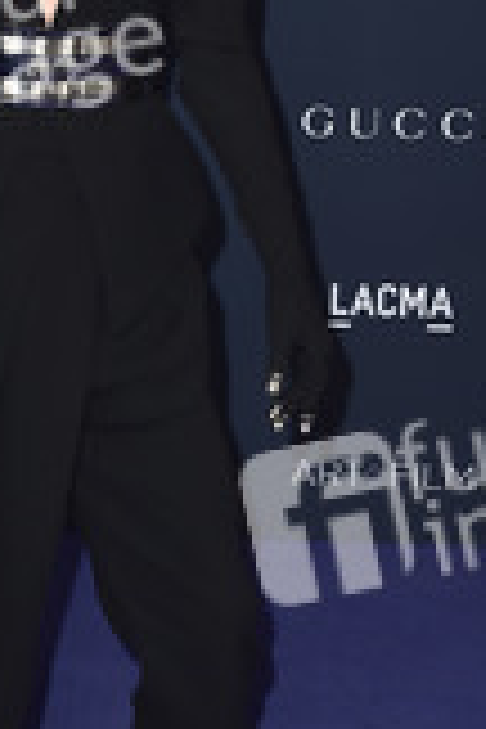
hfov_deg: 12.3
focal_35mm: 111
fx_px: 2248
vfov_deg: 18.4
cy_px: 274
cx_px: 65
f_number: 6.3
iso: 500
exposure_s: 1/250
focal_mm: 45
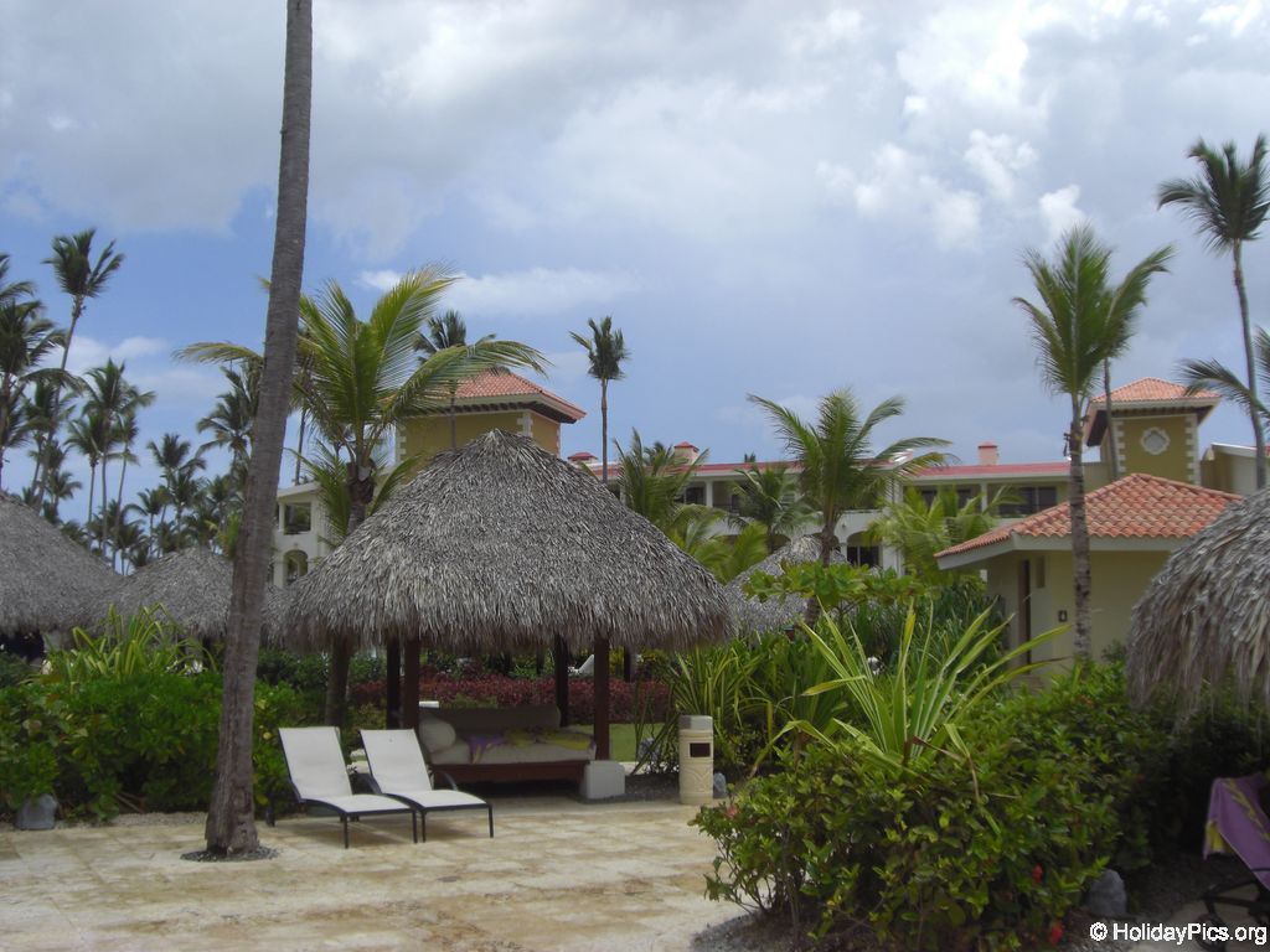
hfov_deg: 49.0
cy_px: 476
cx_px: 635
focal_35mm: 38
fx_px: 1394
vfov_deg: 37.7
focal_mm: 6.2
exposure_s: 1/200
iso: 64
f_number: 8
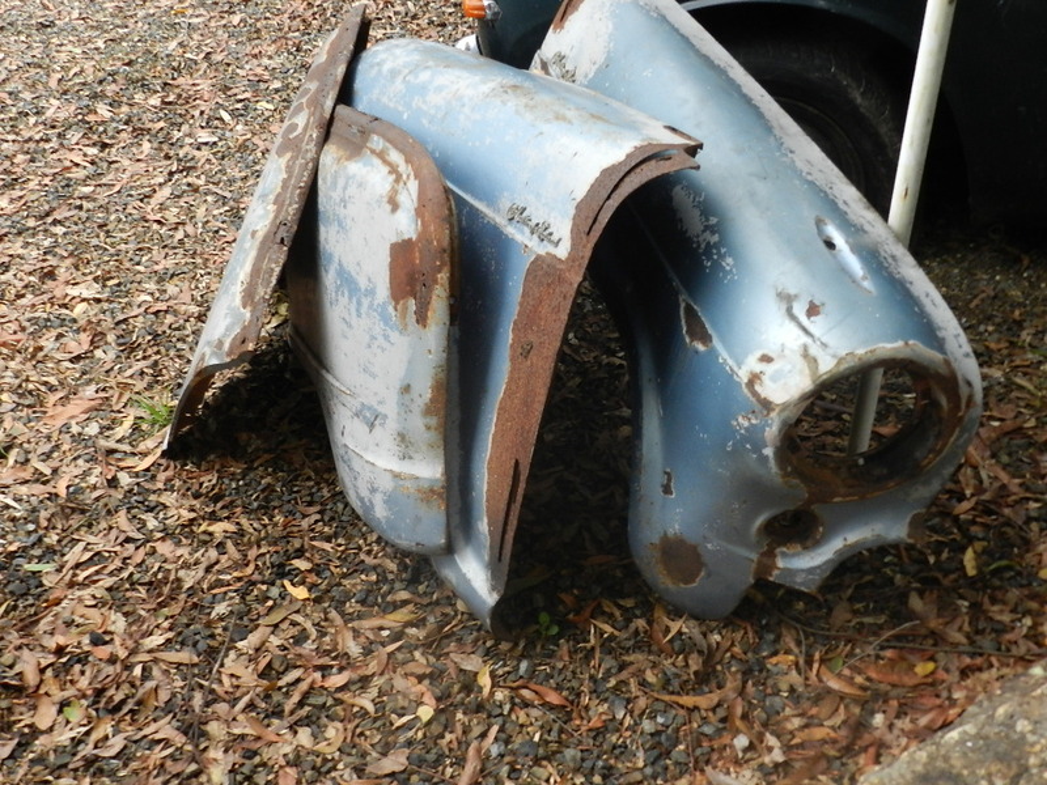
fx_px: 1149
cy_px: 392
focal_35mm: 38
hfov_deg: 49.0
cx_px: 524
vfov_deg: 37.7
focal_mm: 6.7
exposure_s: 1/25
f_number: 4
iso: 400
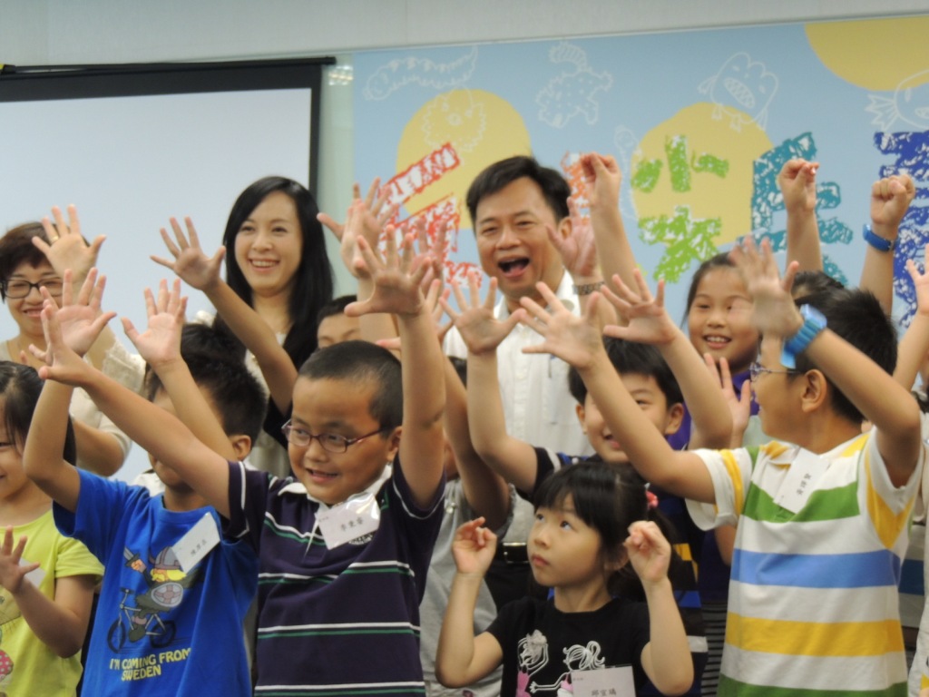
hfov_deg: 23.0
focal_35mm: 85
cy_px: 348
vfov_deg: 17.4
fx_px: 2281
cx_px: 464
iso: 400
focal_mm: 15.1
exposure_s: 1/40
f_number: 4
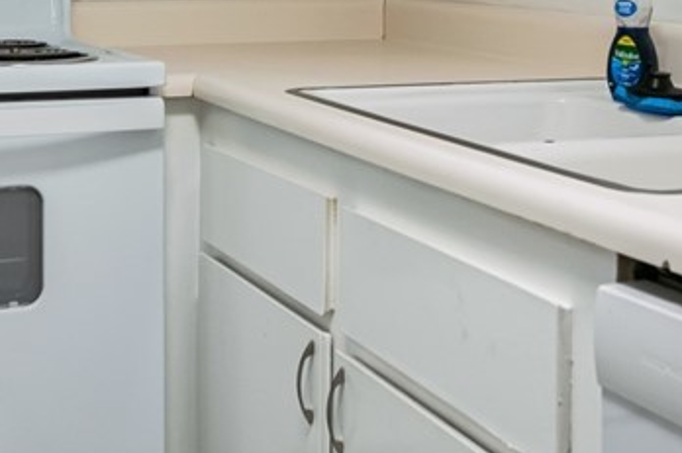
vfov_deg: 17.4
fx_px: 1419
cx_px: 280
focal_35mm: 75
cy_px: -76
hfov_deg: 27.0
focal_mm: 24
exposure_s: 1/15
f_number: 6.3
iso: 100
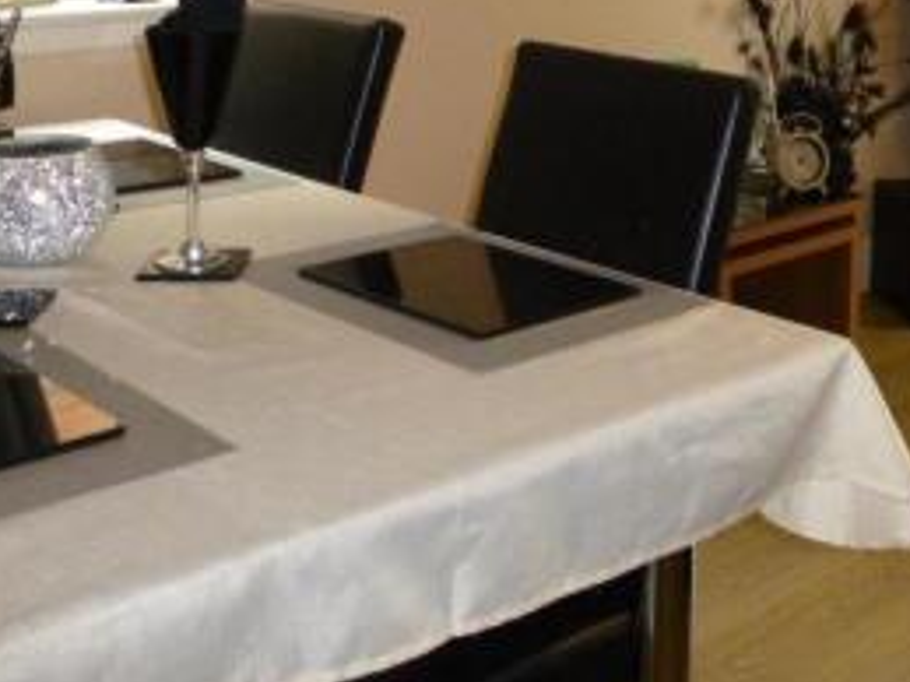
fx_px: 1419
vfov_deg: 25.3
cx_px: 722
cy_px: -40
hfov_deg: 34.5
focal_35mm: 54
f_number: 3.3
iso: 800
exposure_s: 1/60
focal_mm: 4.3
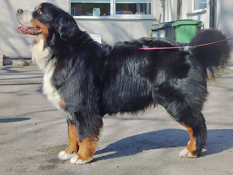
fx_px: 162
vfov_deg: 56.8
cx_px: 116
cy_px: 88
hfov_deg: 71.6
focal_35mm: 24
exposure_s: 1/12182
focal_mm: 5.24
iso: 64
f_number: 1.7
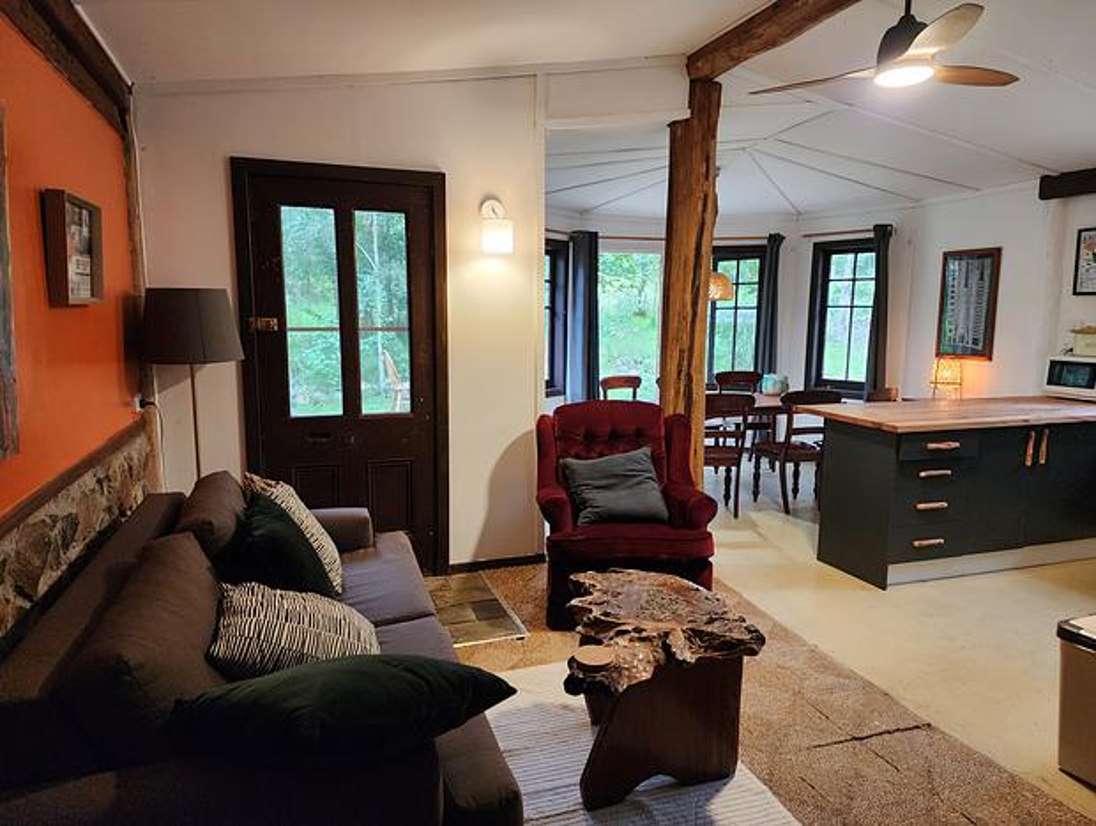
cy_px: 413
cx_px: 548
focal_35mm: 23
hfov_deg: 73.8
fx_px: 729
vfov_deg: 59.0
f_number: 1.8
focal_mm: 6.4
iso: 500
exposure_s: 1/100
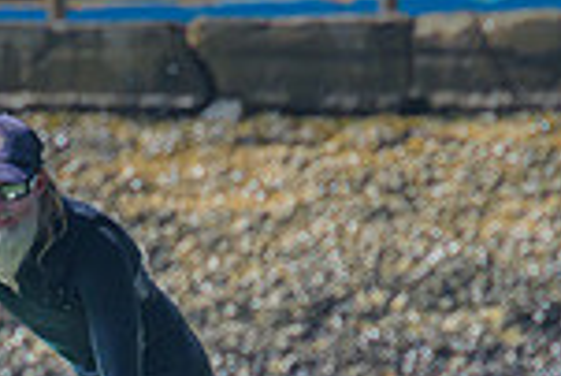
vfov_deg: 0.4
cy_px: 471
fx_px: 47979
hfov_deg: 0.7
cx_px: 119
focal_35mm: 3076
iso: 800
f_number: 11
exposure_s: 1/2000
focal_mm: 800
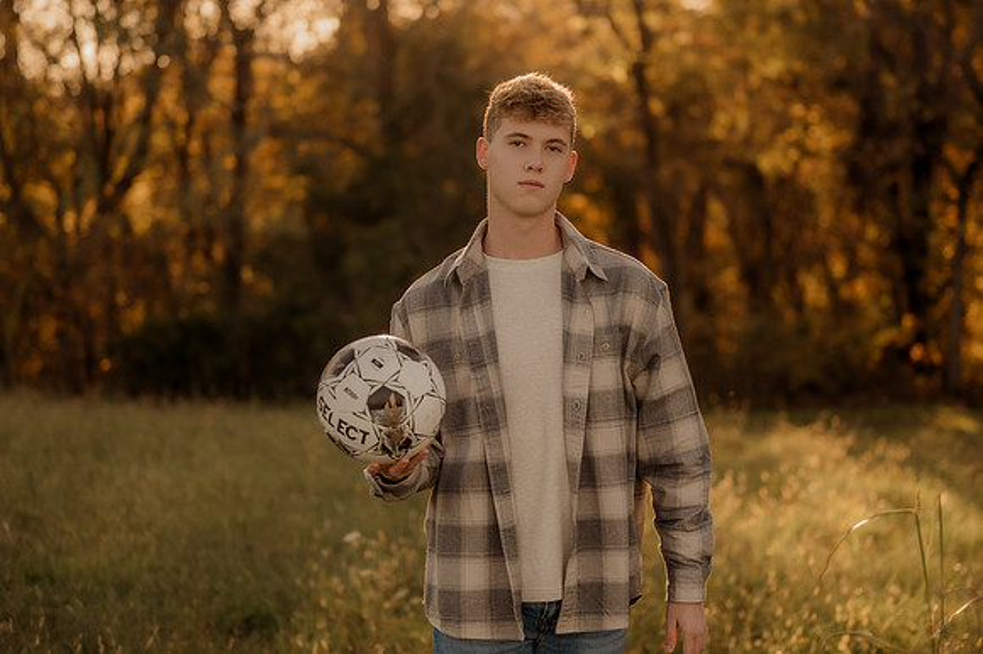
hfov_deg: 27.0
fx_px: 2047
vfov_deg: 18.2
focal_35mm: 75
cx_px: 492
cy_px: 327
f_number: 1.8
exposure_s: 1/1250
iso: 250
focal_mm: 50
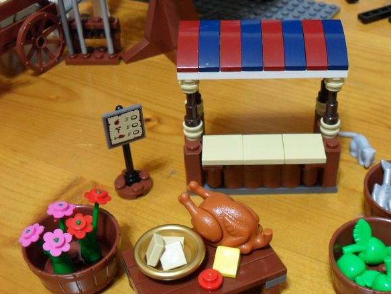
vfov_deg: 30.1
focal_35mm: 48
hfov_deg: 39.3
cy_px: 191
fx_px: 543
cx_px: 249
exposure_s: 1/8
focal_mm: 6.2
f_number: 2.8
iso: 200
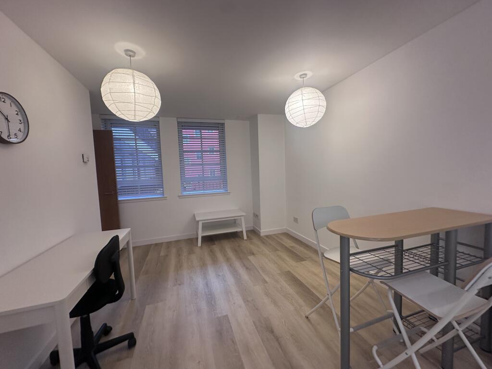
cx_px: 246
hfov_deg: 102.1
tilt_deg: +0.2
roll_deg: +3.3
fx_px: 199
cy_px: 184
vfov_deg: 85.7
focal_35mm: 14
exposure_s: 1/100
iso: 160
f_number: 2.2
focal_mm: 2.22
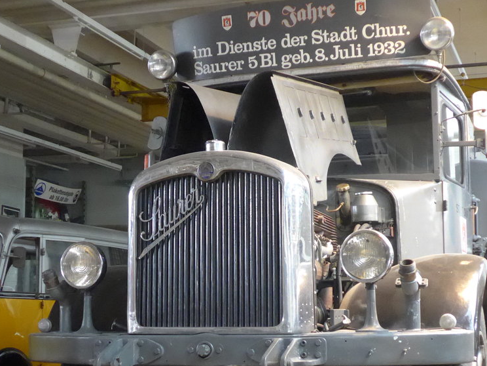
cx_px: 216
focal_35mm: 71
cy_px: 245
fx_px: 999
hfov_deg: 27.4
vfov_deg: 20.6
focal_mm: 9
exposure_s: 1/80
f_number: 2.8
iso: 1600
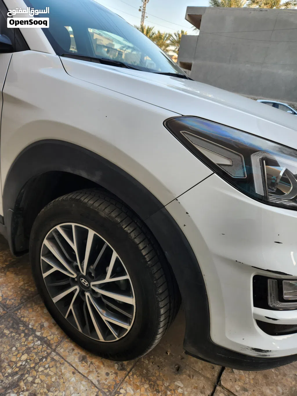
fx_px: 263
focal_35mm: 23
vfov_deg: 73.9
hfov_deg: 58.9
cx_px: 148
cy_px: 198
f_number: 1.8
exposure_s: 1/180
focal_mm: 5.4
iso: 64
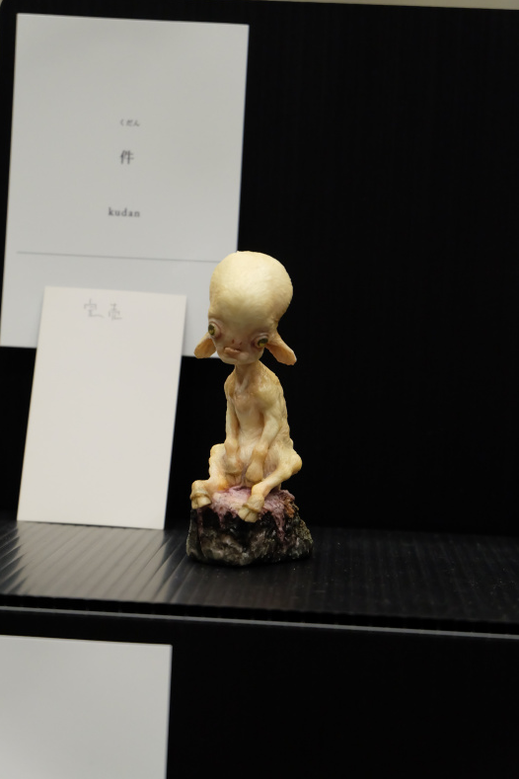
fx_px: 1643
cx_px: 259
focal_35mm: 76
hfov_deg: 17.9
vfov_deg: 26.7
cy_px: 392
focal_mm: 50
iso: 3200
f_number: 5.6
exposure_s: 1/52
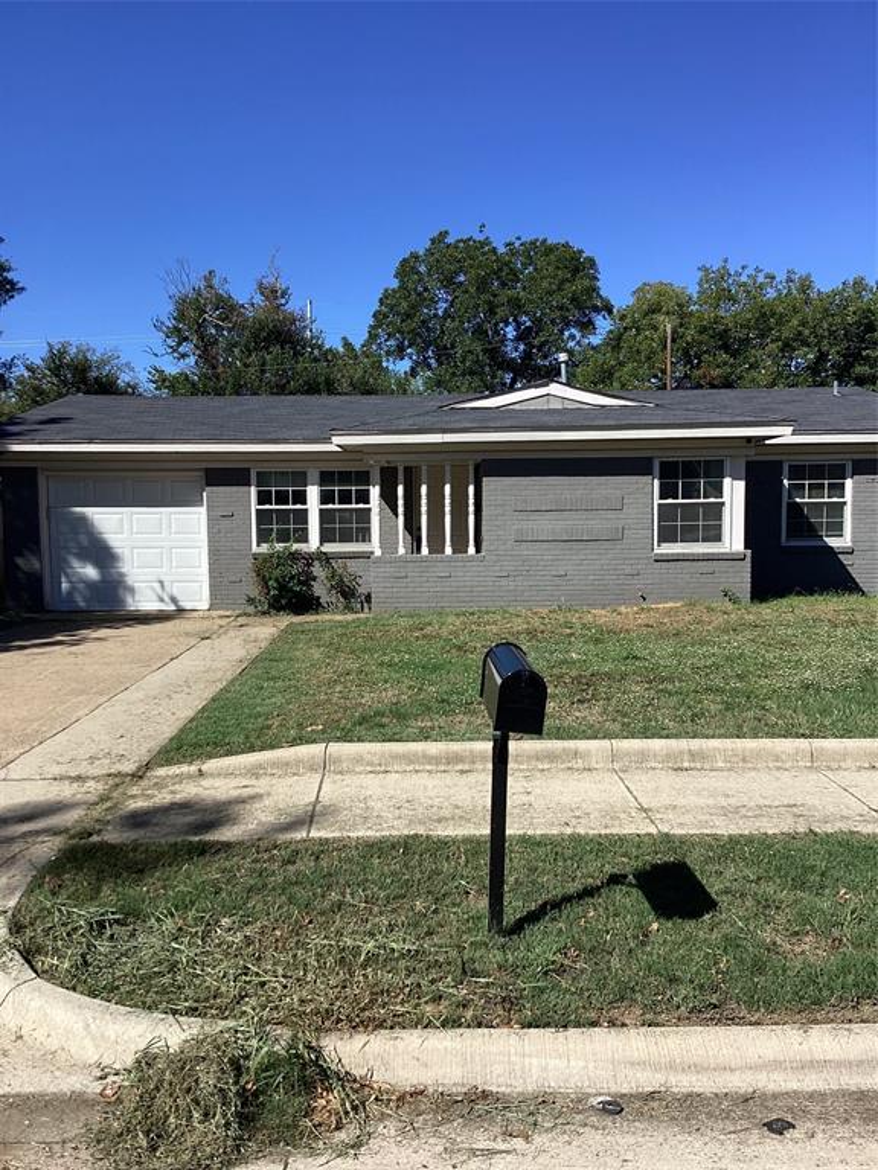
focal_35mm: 31
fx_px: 1048
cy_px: 585
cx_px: 439
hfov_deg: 45.4
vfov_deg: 58.4
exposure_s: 1/1431
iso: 25
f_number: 2.4
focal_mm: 3.3
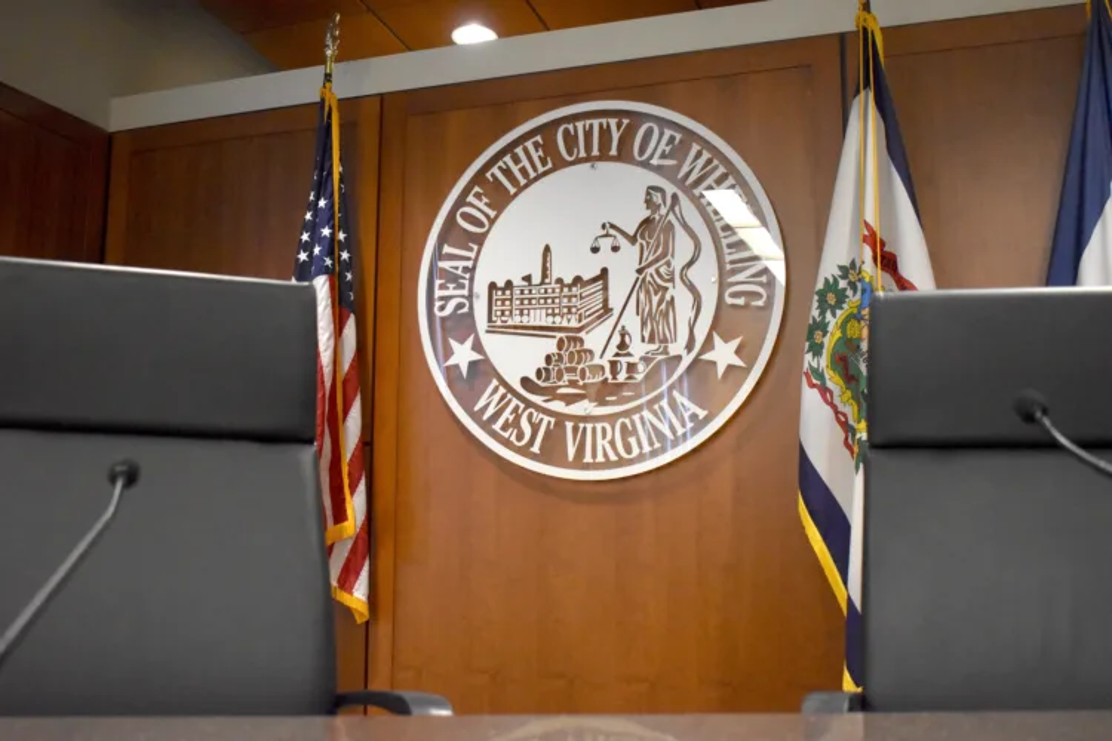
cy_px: 370
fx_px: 1158
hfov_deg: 51.3
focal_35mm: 38
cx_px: 556
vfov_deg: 35.5
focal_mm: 25
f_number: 4
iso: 4000
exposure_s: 1/125
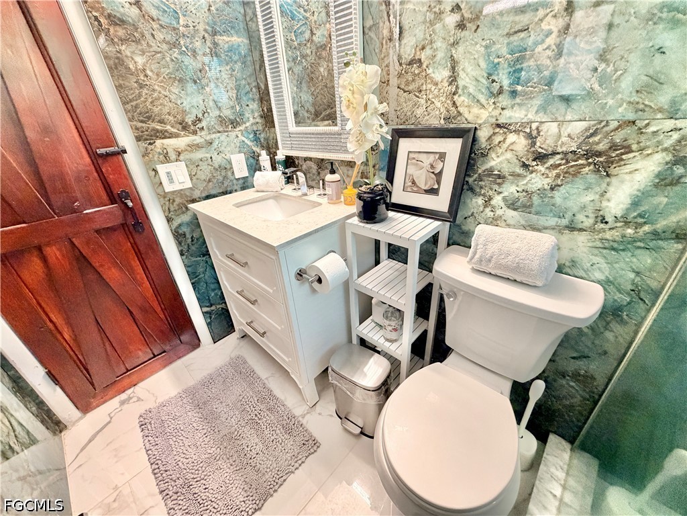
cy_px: 258
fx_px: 278
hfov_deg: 102.1
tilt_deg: -28.1
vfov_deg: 85.7
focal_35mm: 14
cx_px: 344
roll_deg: +4.8
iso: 400
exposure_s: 1/60
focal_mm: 2.22
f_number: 2.2
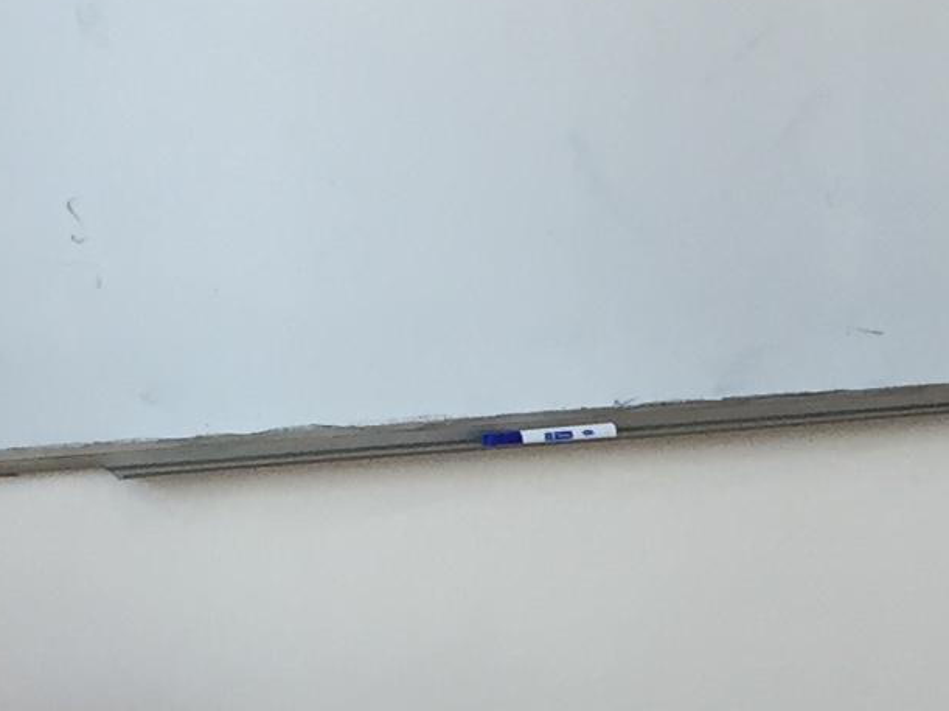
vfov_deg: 9.5
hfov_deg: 12.7
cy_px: 612
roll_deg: +0.6
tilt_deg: -9.0
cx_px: 730
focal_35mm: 155
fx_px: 4249
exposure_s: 1/33
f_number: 2.2
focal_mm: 4.15
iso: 32
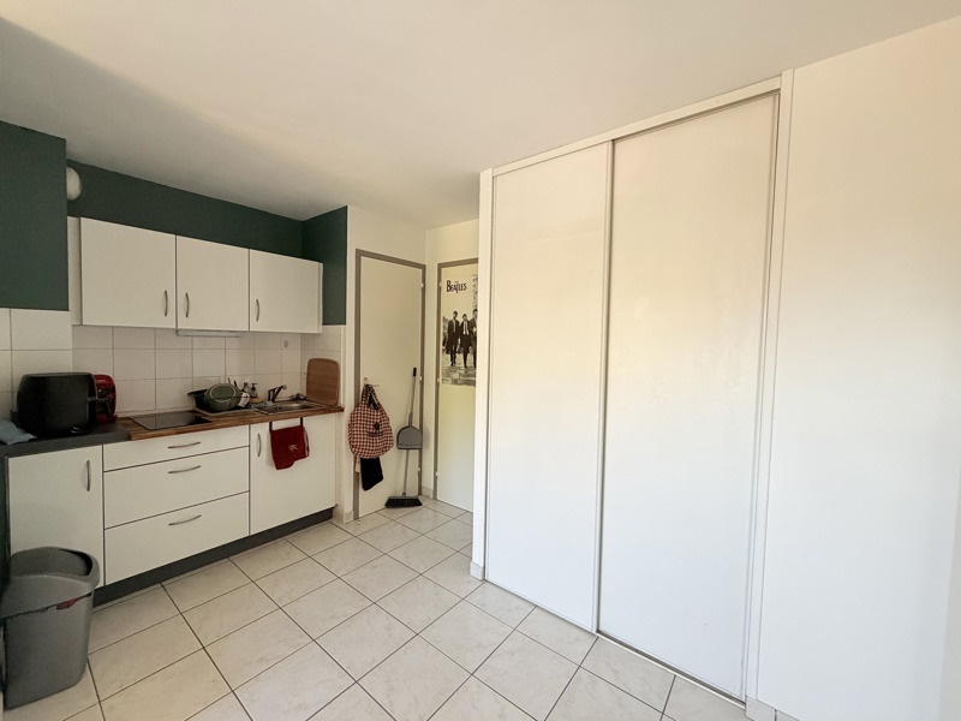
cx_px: 480
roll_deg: -0.2
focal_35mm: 14
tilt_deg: -1.7
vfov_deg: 85.7
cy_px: 360
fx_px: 389
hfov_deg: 102.1
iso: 320
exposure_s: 1/105
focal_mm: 2.22
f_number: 2.2
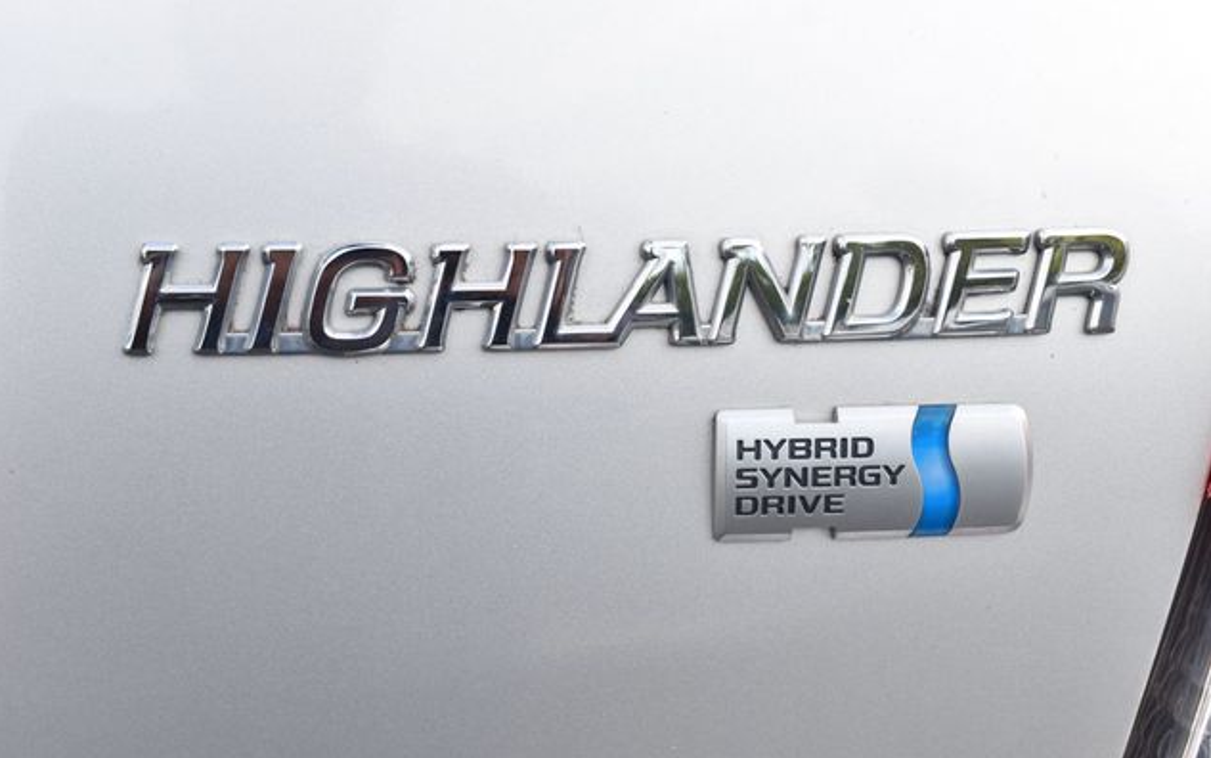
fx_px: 2295
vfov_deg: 18.7
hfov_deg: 29.6
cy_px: 373
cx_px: 603
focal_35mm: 70
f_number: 8
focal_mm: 45
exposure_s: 1/125
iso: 400
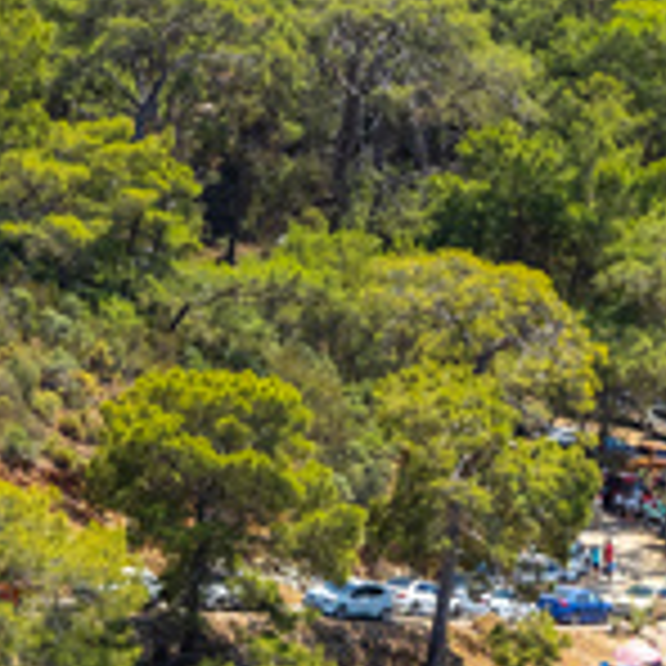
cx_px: 396
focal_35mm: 281
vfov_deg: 6.1
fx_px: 6117
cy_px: 1177
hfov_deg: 6.2
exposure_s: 1/800
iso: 320
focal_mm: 49
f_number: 8
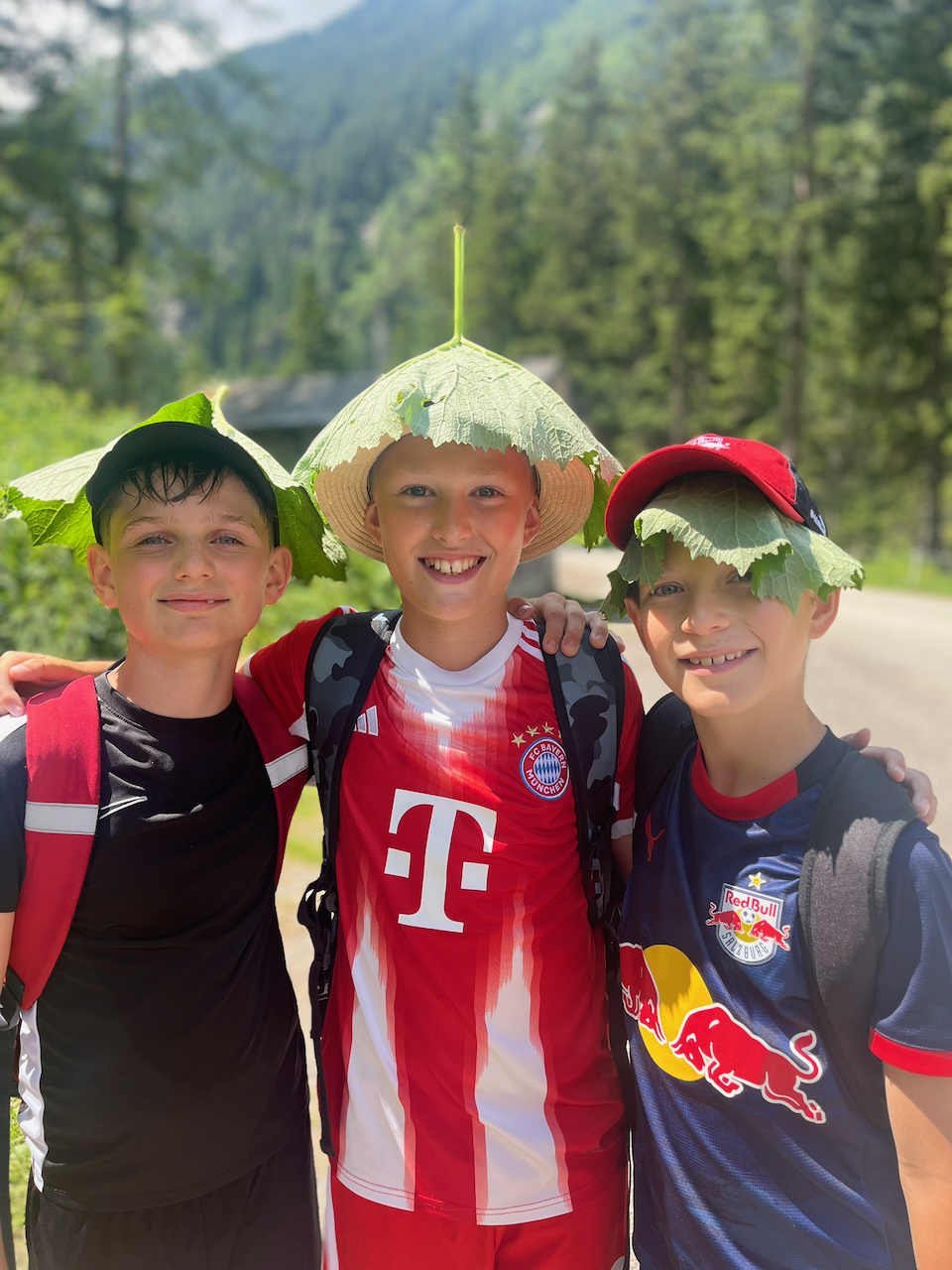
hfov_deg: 53.1
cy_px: 635
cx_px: 476
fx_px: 953
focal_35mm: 26
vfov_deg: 67.3
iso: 50
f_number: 1.6
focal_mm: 5.1
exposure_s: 1/1279
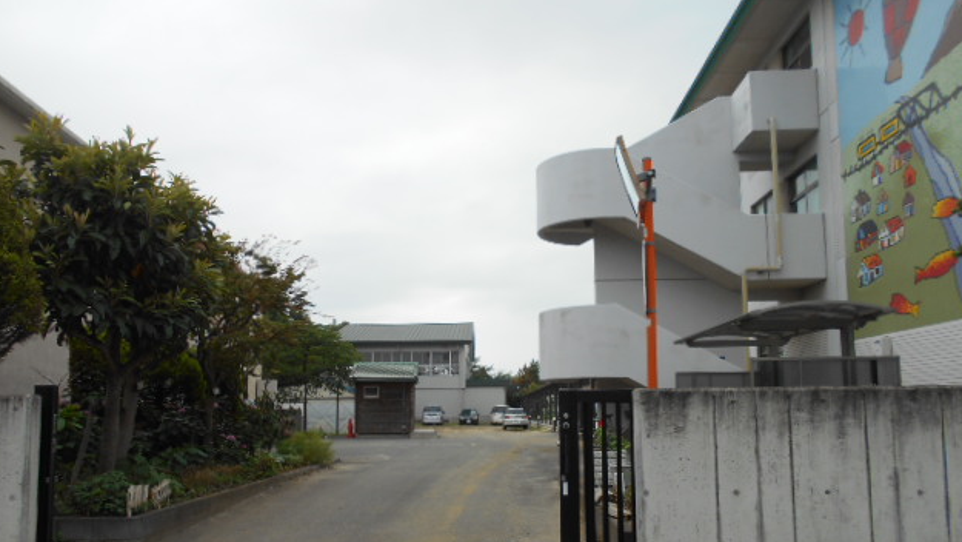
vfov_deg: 40.0
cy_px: 337
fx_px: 740
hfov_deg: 66.1
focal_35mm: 29
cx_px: 482
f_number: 3.2
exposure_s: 1/640
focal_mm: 4.6
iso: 80
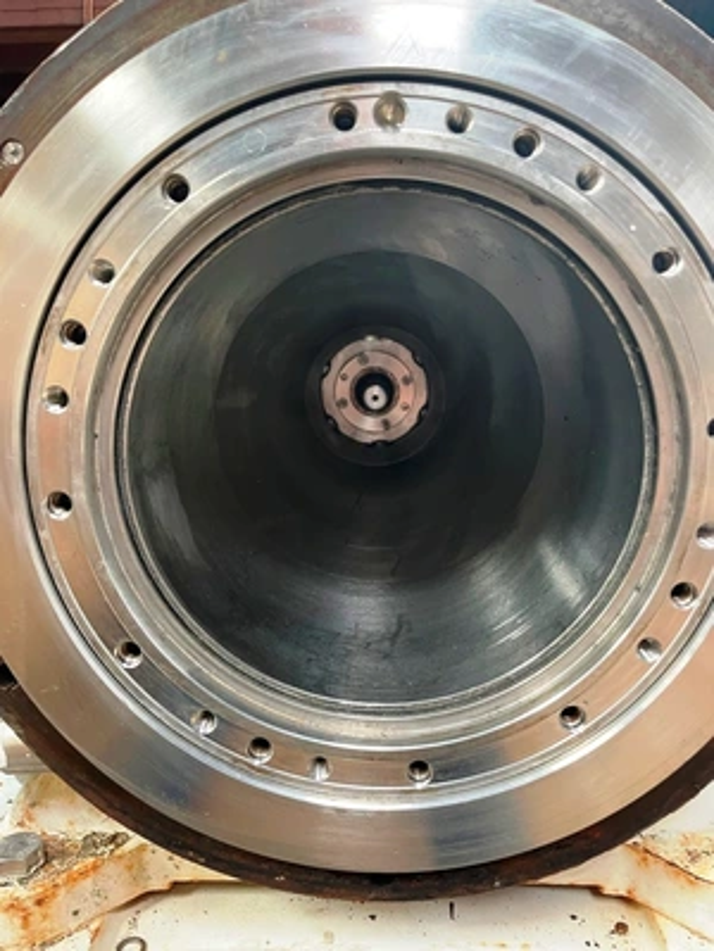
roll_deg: -0.1
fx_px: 715
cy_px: 476
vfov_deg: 67.3
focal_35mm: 26
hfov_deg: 53.1
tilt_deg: -8.9
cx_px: 357
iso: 320
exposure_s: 1/60
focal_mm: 4.2
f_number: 1.6
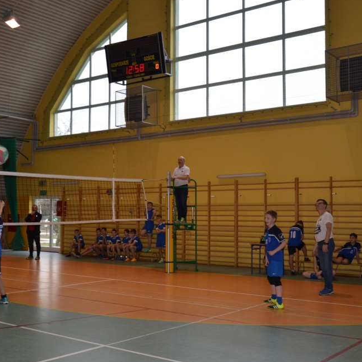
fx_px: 521
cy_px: 185
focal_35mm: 44
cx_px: 136
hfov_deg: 38.1
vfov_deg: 38.3
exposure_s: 1/125
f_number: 3.8
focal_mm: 22
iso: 280
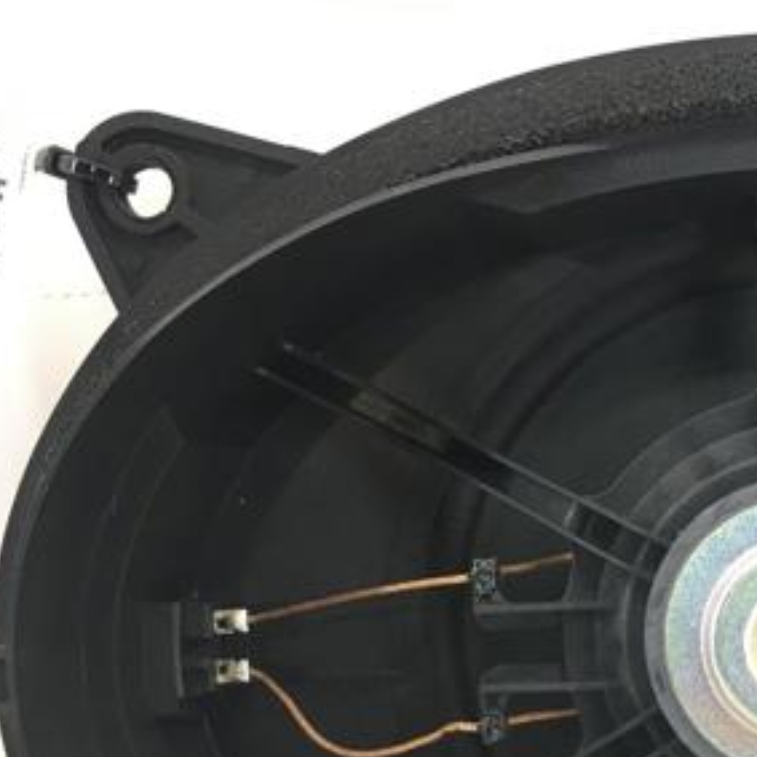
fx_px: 1435
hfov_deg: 27.4
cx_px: 797
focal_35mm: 58
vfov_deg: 28.8
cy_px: 623
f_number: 2.2
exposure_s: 1/33
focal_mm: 4.15
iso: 80
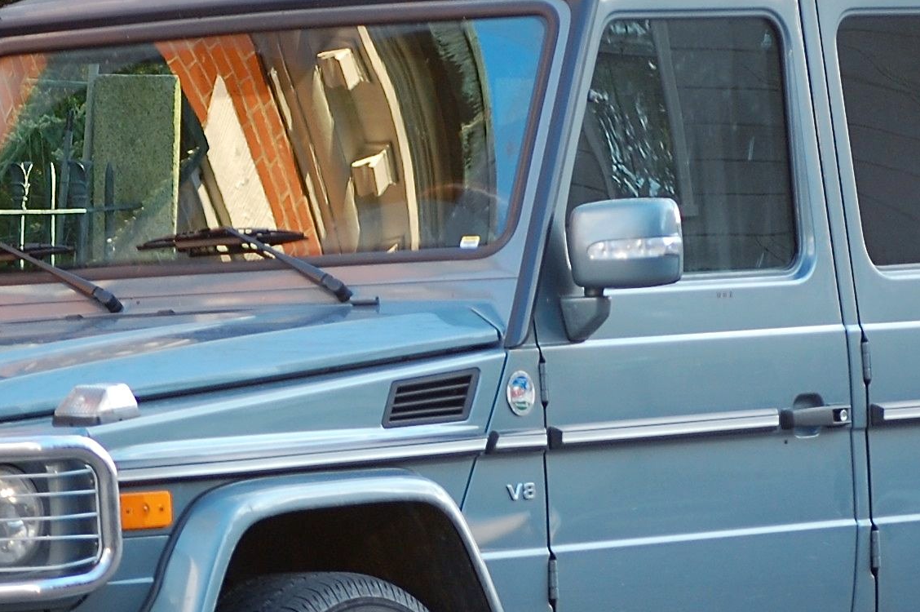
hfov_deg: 6.0
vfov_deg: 4.0
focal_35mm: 344
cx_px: 416
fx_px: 8783
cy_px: 449
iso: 200
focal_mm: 86
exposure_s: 1/50
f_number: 4.5
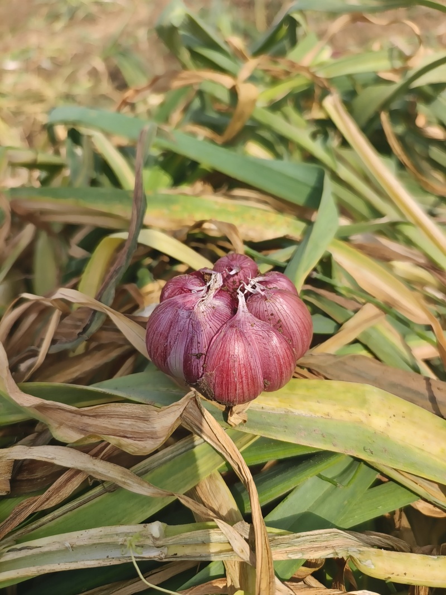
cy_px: 298
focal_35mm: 23
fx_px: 395
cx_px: 223
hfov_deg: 58.9
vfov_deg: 73.9
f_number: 1.75
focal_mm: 5.5
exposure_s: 1/597
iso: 100
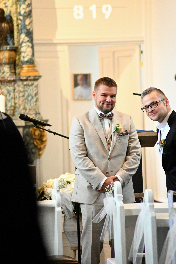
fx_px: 1760
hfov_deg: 5.7
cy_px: 132
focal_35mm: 240
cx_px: 88
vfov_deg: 8.6
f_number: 5.6
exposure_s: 1/500
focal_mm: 240
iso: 18000
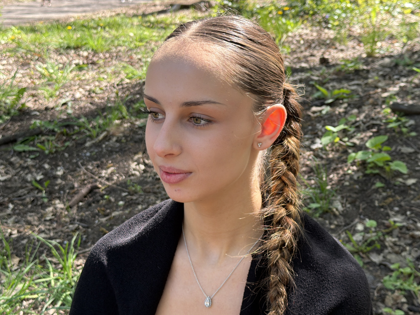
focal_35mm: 58
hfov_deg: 33.2
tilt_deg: -9.4
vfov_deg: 25.2
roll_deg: -0.9
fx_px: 704
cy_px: 135
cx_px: 203
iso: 64
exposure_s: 1/396
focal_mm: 6.76
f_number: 1.78
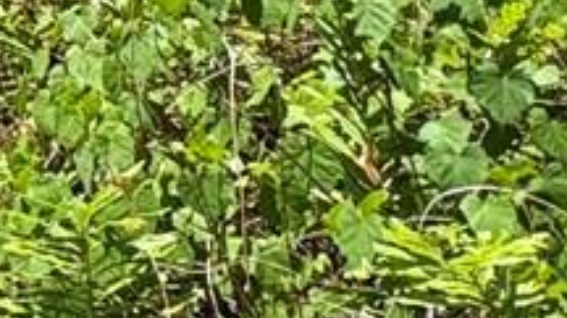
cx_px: -559
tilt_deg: -5.5
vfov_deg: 9.9
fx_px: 1697
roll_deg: -0.3
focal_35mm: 113
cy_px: -321
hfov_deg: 15.3
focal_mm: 2.22
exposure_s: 1/669
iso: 40
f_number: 2.2
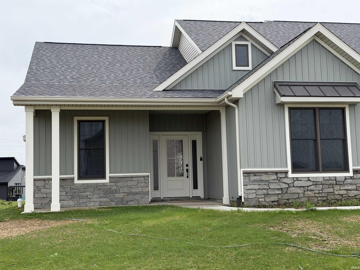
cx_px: 180
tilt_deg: +5.1
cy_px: 135
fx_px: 499
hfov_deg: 39.7
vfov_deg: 30.3
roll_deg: +2.0
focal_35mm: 48
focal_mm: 6.76
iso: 100
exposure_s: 1/3534
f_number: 1.78
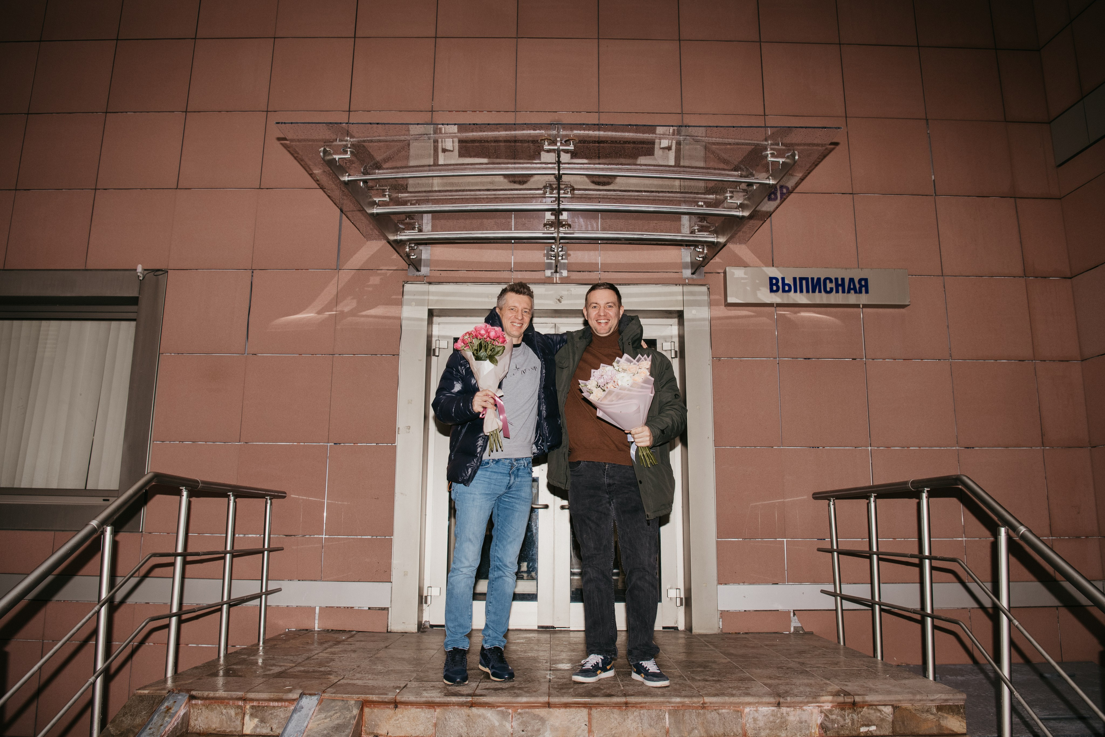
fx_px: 792
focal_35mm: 26
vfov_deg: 49.9
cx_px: 552
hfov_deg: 69.8
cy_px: 368
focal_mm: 24
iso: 400
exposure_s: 1/160
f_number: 4
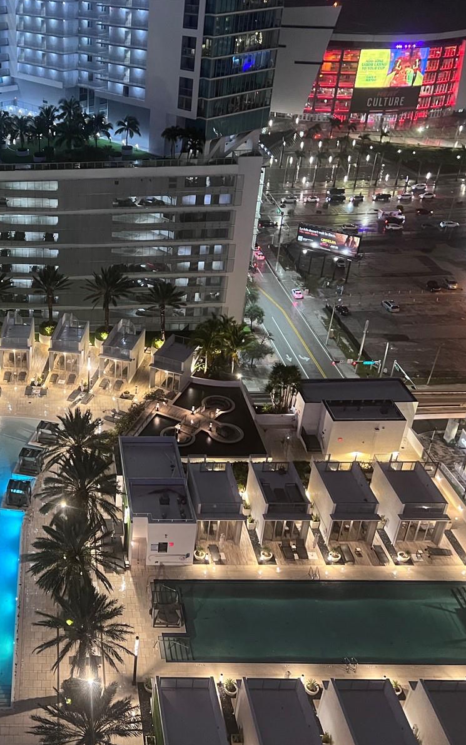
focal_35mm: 37
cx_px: 25
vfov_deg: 52.7
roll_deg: +1.8
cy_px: 372
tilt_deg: -30.3
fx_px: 752
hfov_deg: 32.3
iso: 500
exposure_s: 1/40
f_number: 1.5
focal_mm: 5.7
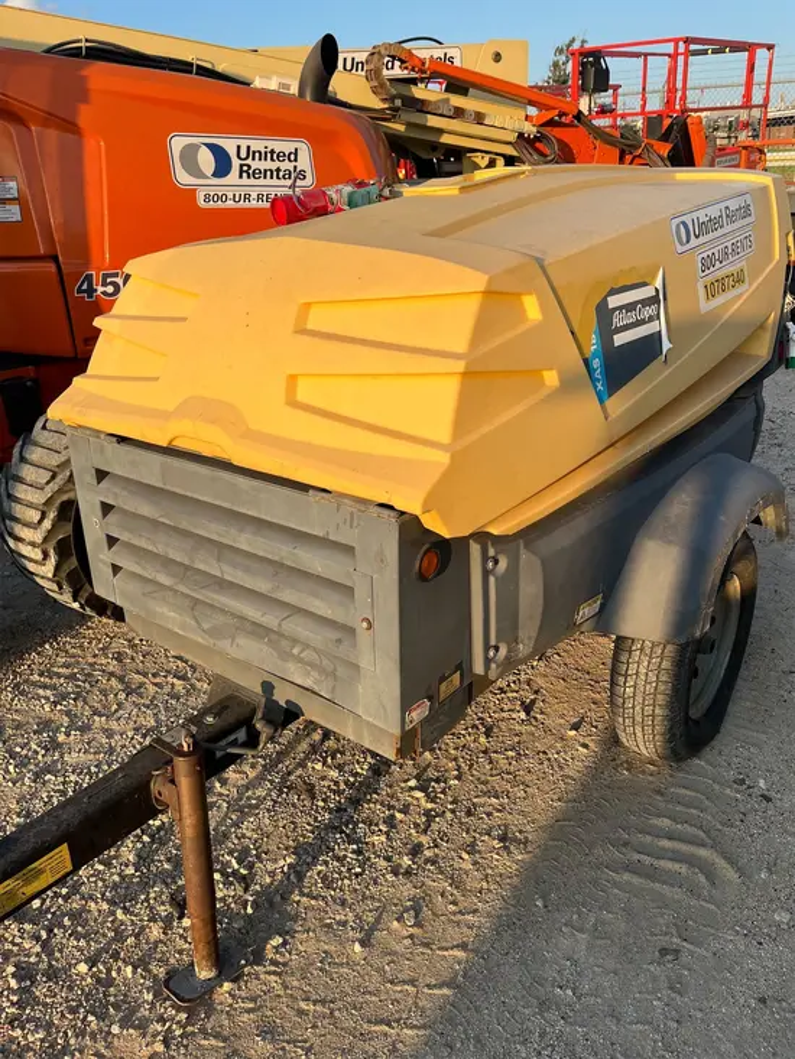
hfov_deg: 53.1
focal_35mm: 26
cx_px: 398
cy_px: 530
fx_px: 796
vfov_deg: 67.3
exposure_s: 1/1647
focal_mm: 5.1
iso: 50
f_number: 1.6
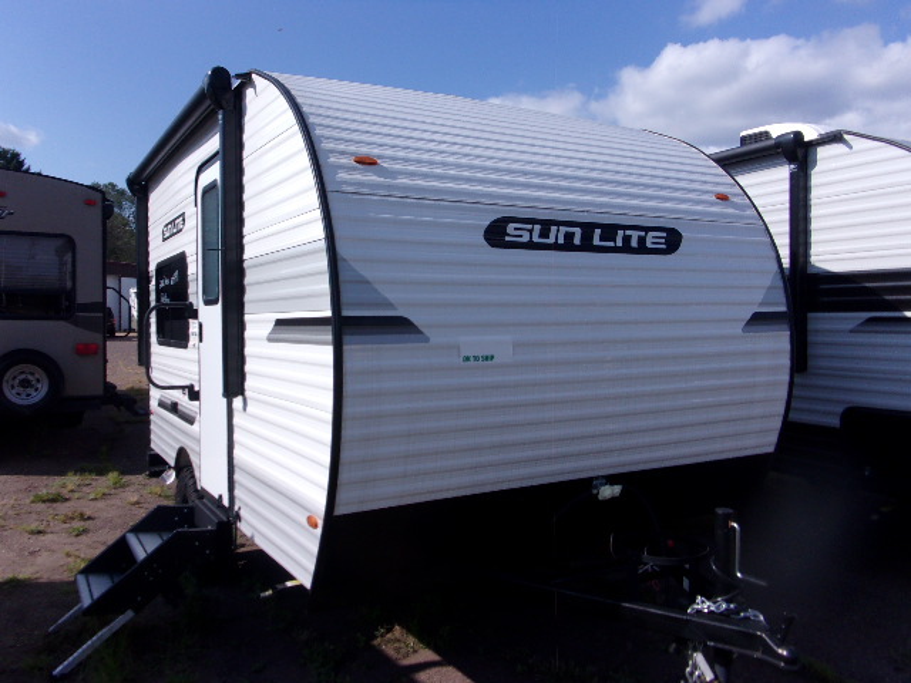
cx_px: 456
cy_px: 342
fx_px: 737
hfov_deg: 63.4
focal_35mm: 28
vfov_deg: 49.7
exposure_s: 1/140
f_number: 10.8
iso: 80
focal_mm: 5.1
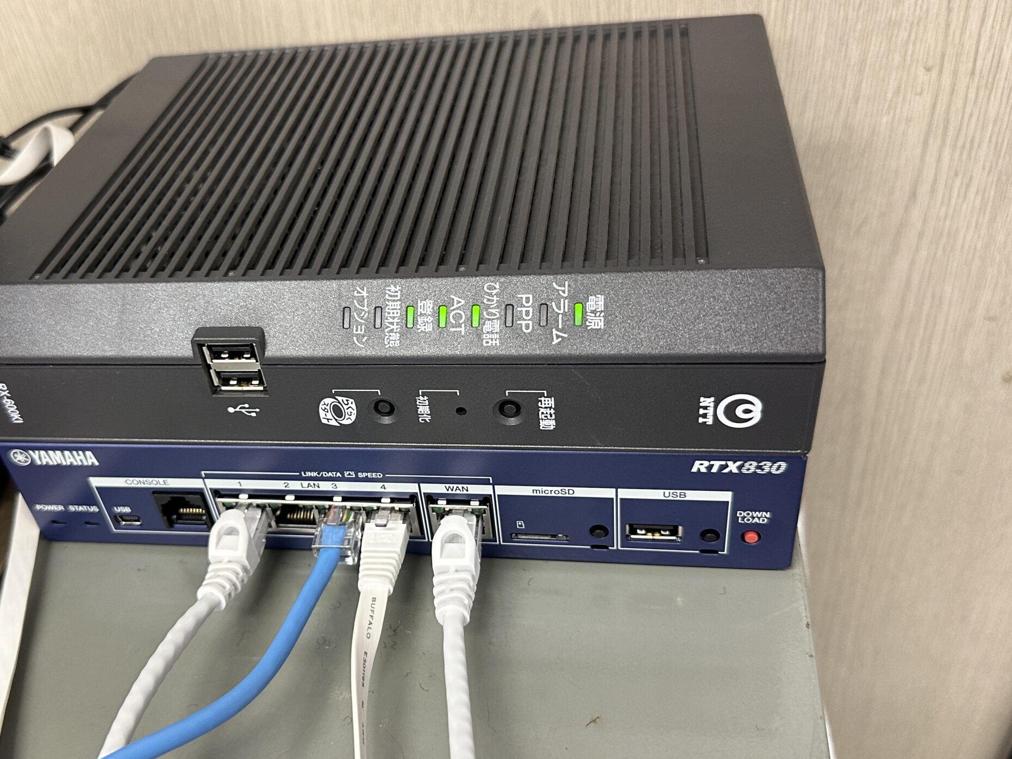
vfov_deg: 42.9
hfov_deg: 54.8
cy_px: 421
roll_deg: +8.8
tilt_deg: -38.5
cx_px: 392
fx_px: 965
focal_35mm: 33
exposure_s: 1/60
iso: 320
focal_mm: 6.86
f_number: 1.78
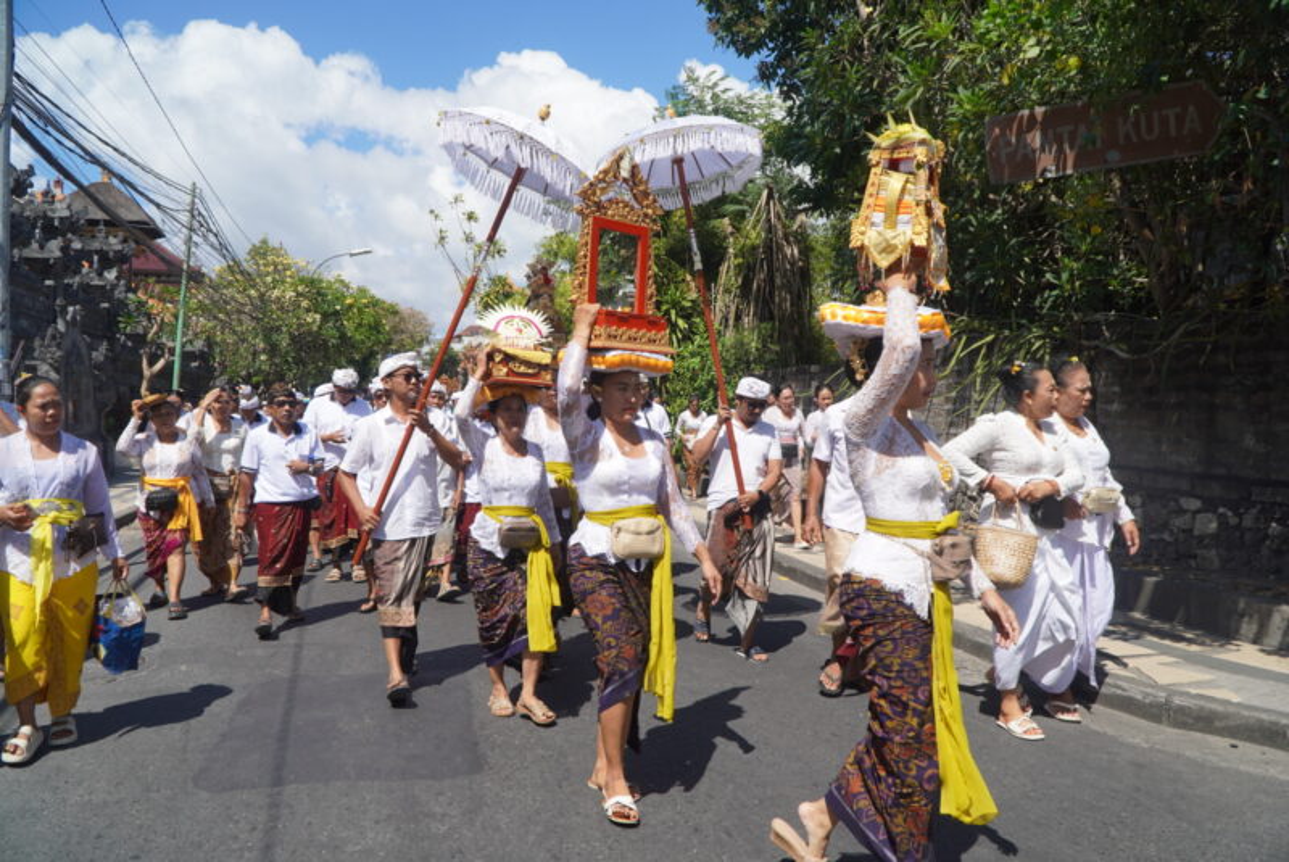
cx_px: 644
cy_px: 431
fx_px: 968
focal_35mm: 27
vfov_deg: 48.0
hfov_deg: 67.3
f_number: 5
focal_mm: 18
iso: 100
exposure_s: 1/640
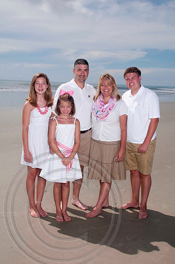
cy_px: 132
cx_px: 88
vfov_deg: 46.4
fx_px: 307
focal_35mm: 42
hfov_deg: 31.8
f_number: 13
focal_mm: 28
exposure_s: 1/250
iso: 100
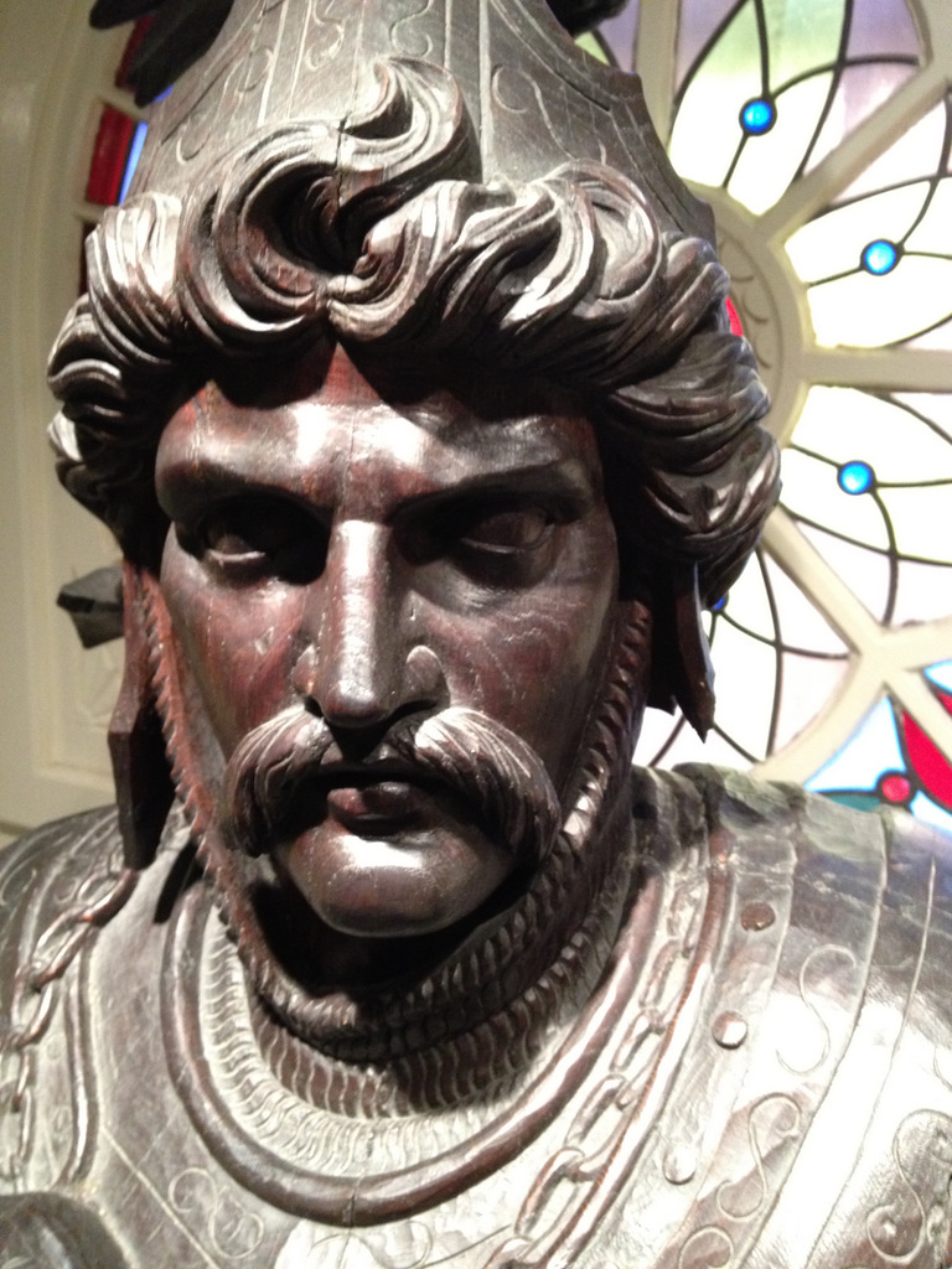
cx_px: 476
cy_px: 634
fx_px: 1283
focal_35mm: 35
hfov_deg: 40.7
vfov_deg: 52.6
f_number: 2.4
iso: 320
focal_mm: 4.28
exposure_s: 1/20
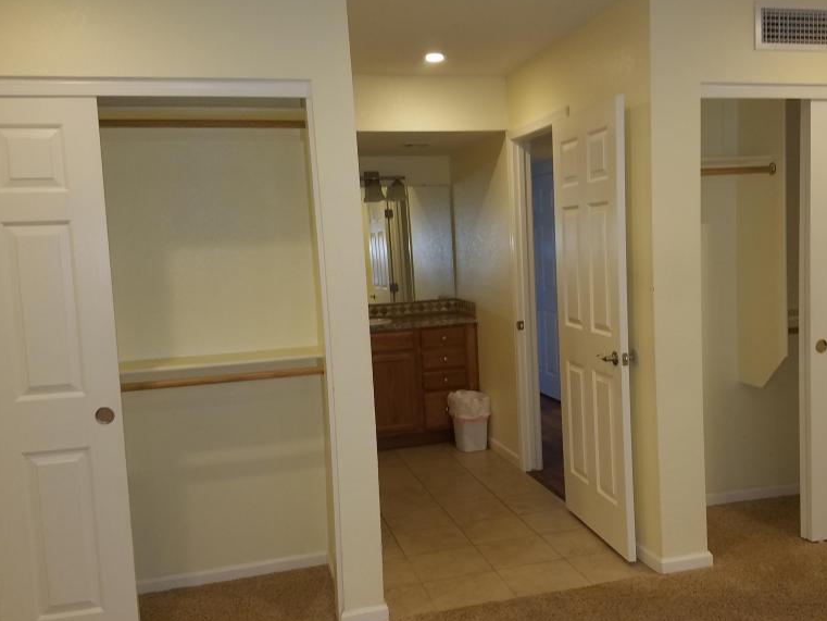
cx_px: 483
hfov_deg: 52.4
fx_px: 836
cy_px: 302
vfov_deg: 40.7
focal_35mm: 35
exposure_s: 1/24
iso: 100
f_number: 1.7
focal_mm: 4.2
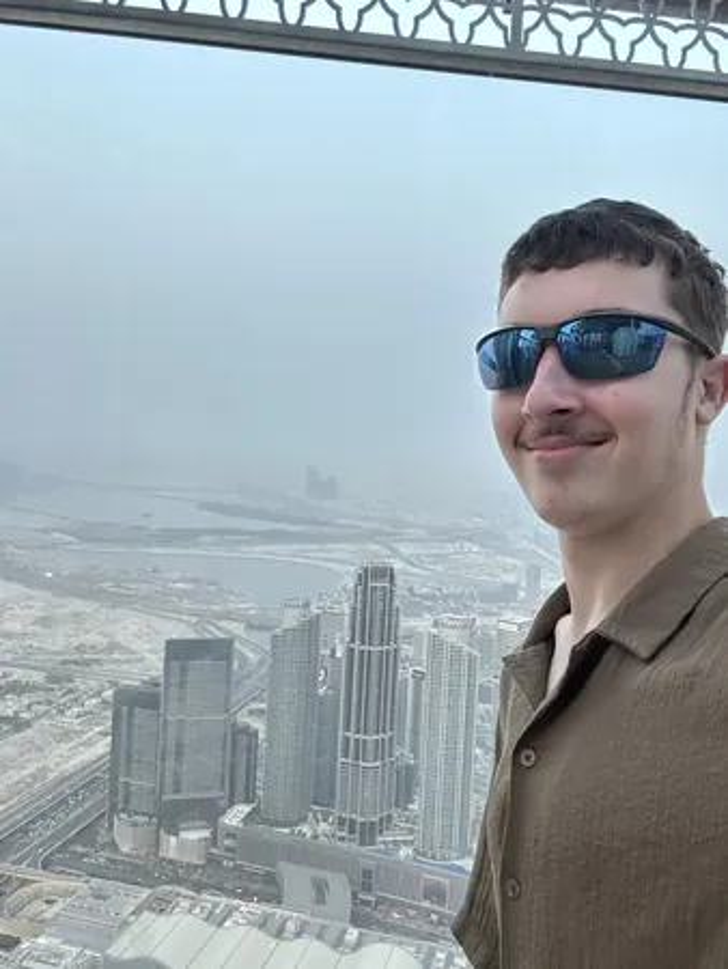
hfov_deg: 46.8
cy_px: 484
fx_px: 840
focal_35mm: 30
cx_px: 364
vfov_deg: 59.9
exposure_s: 1/63
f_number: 1.9
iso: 80
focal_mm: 2.69
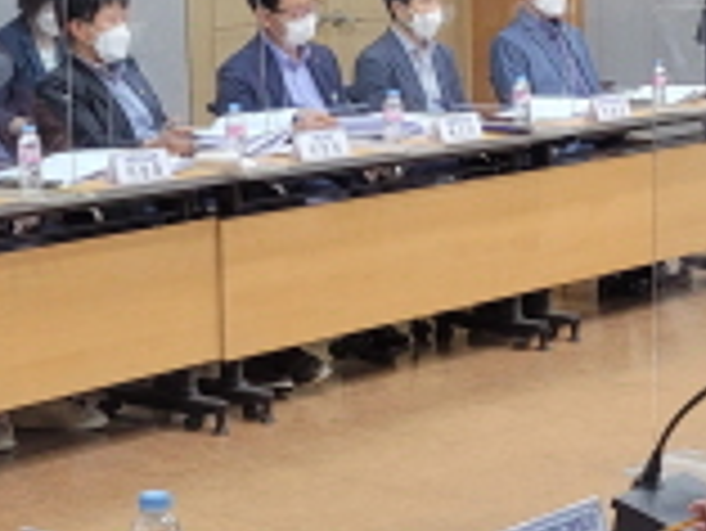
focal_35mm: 116
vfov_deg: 12.8
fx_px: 2368
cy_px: 268
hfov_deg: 16.8
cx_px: 607
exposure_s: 1/120
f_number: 1.8
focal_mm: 5.4
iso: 200
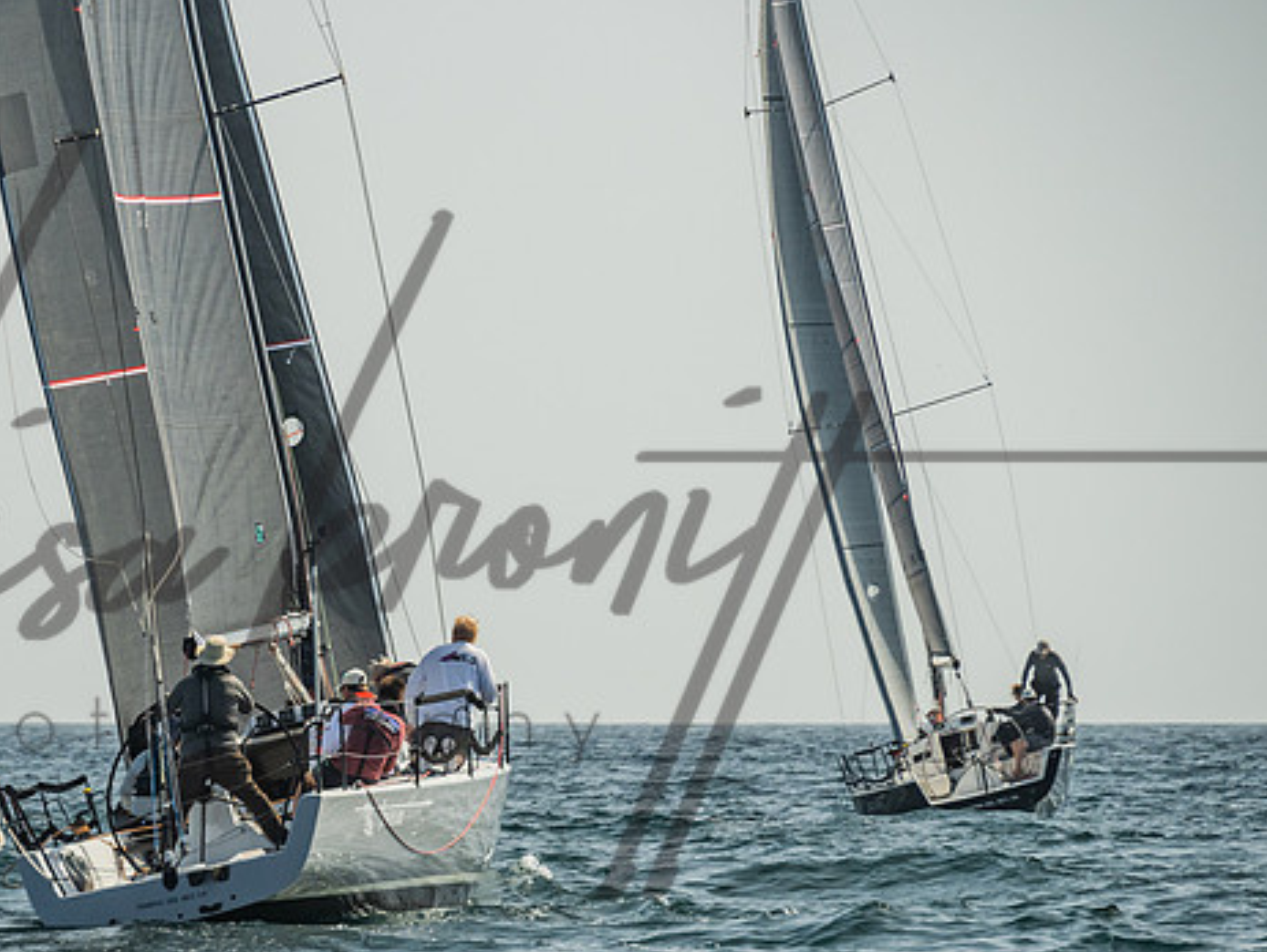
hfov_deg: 5.6
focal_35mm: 351
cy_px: 654
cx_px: 265
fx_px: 12857
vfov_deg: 4.2
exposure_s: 1/1000
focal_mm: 200
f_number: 6.3
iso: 320
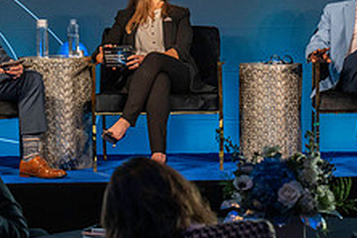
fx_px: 1666
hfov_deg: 12.2
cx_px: 300
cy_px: 94
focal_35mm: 168
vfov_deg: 8.2
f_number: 4.5
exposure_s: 1/200
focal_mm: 63
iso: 4000
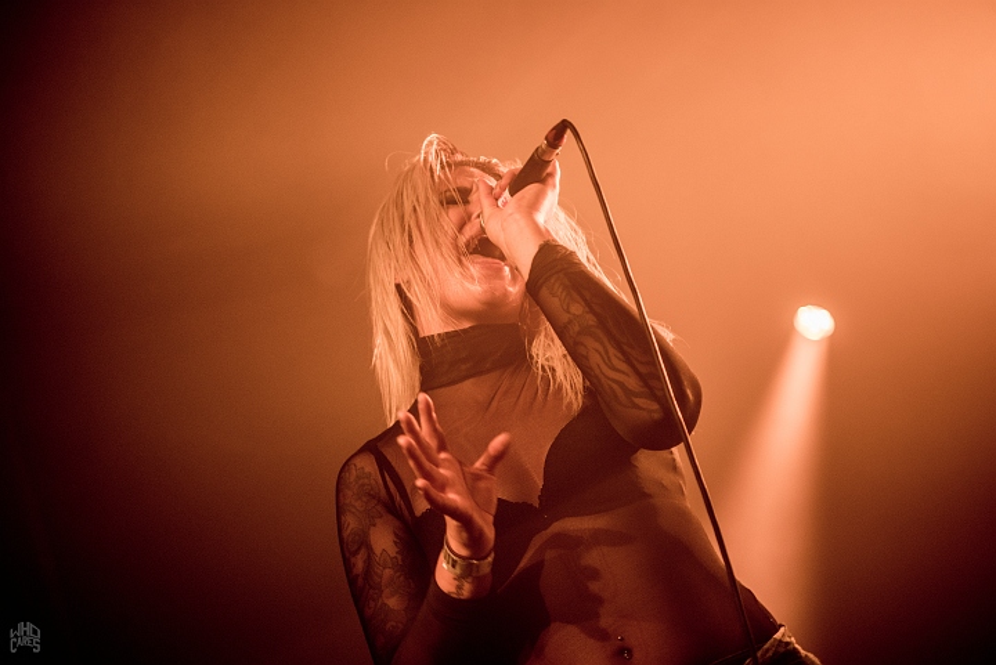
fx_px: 1938
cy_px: 332
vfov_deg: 19.5
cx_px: 498
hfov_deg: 28.8
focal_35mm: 70
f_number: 2.8
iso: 1600
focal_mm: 70
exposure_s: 1/80
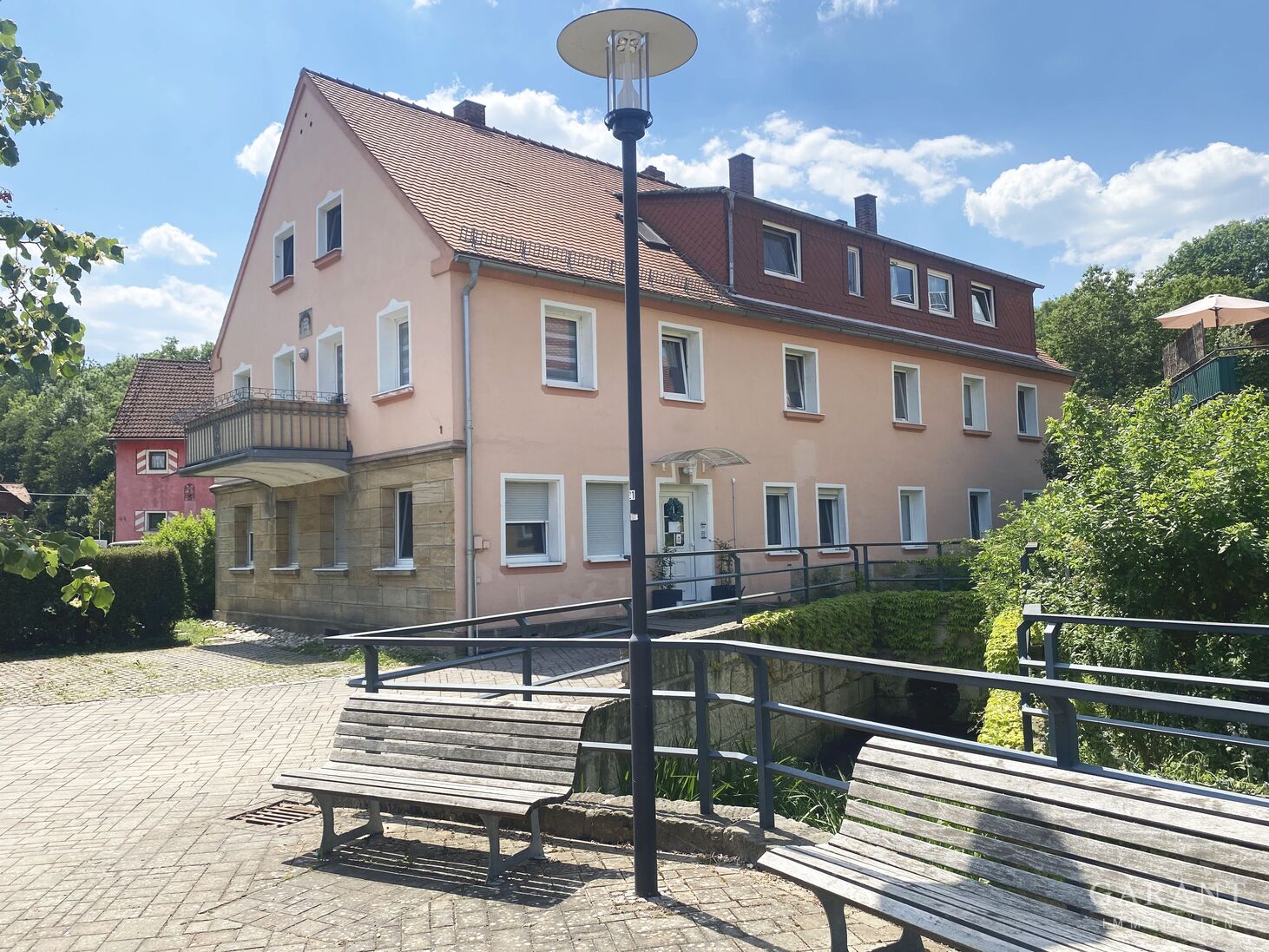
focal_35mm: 26
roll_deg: +1.4
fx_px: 953
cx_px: 634
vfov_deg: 53.1
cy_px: 476
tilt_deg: +4.1
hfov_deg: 67.3
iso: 32
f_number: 1.8
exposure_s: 1/2967
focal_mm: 4.25
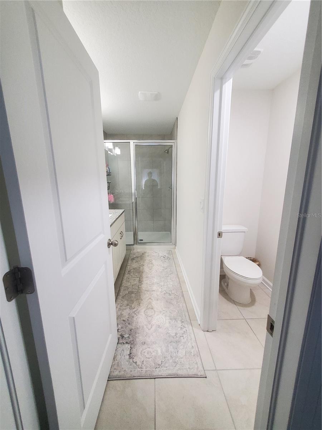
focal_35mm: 13
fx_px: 161
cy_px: 215
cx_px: 161
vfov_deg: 106.2
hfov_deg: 89.9
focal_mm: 1.8
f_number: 2.2
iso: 500
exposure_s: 1/60
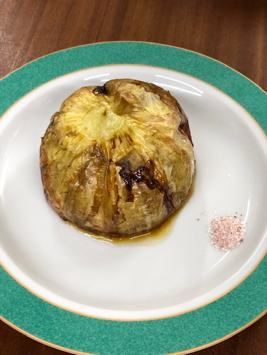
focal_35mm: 52
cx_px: 134
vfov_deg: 36.8
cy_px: 178
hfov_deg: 28.0
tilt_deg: -54.6
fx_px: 535
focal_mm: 6
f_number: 2.4
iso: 125
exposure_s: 1/30
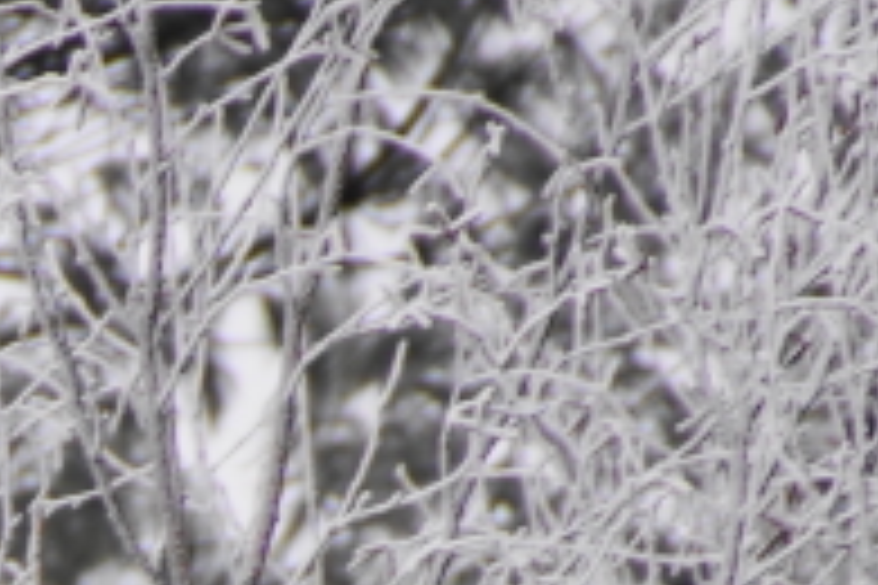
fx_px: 46896
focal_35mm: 1923
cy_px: 1228
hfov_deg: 1.1
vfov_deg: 0.7
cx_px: -930
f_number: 6.3
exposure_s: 1/400
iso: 320
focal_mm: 250
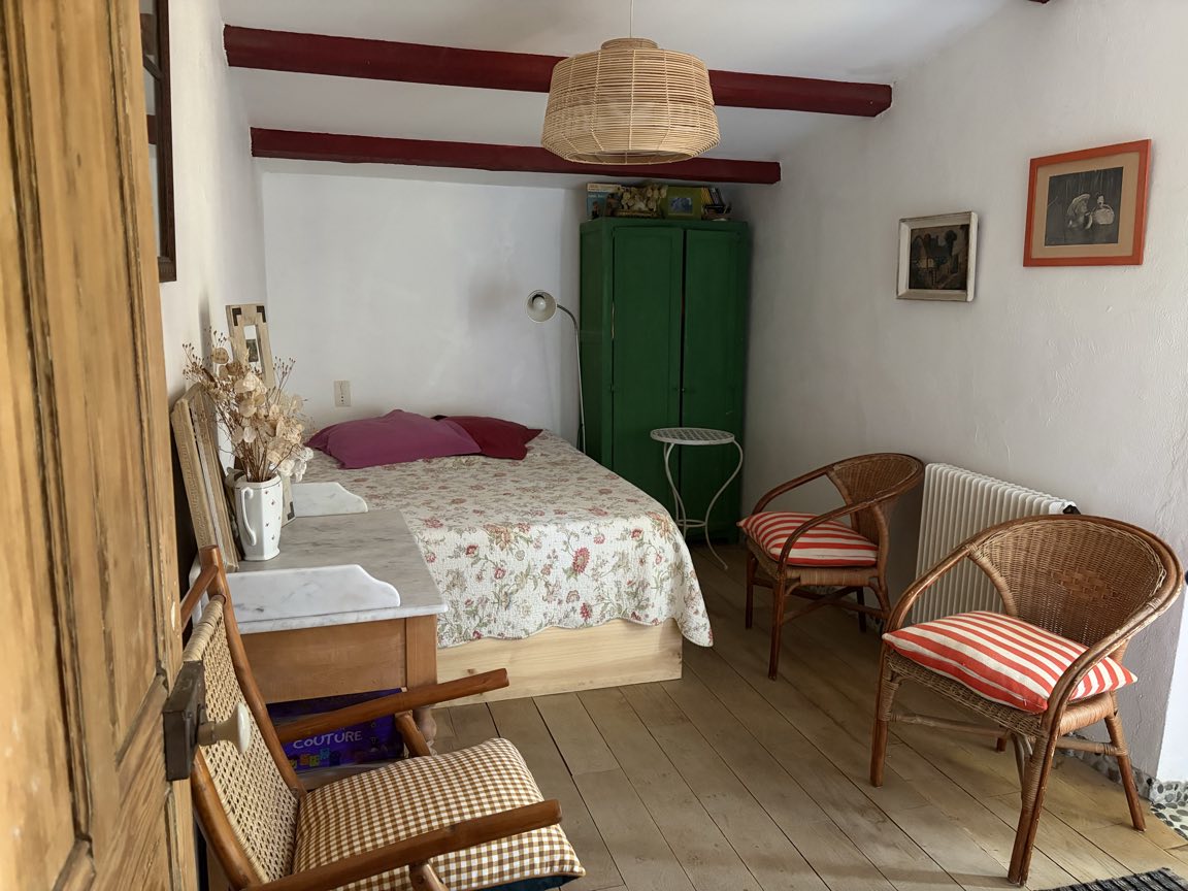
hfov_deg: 67.3
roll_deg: +0.0
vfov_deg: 53.1
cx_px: 594
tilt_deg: -10.4
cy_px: 446
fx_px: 892
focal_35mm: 26
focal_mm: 5.96
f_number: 1.6
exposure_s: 1/25
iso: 500
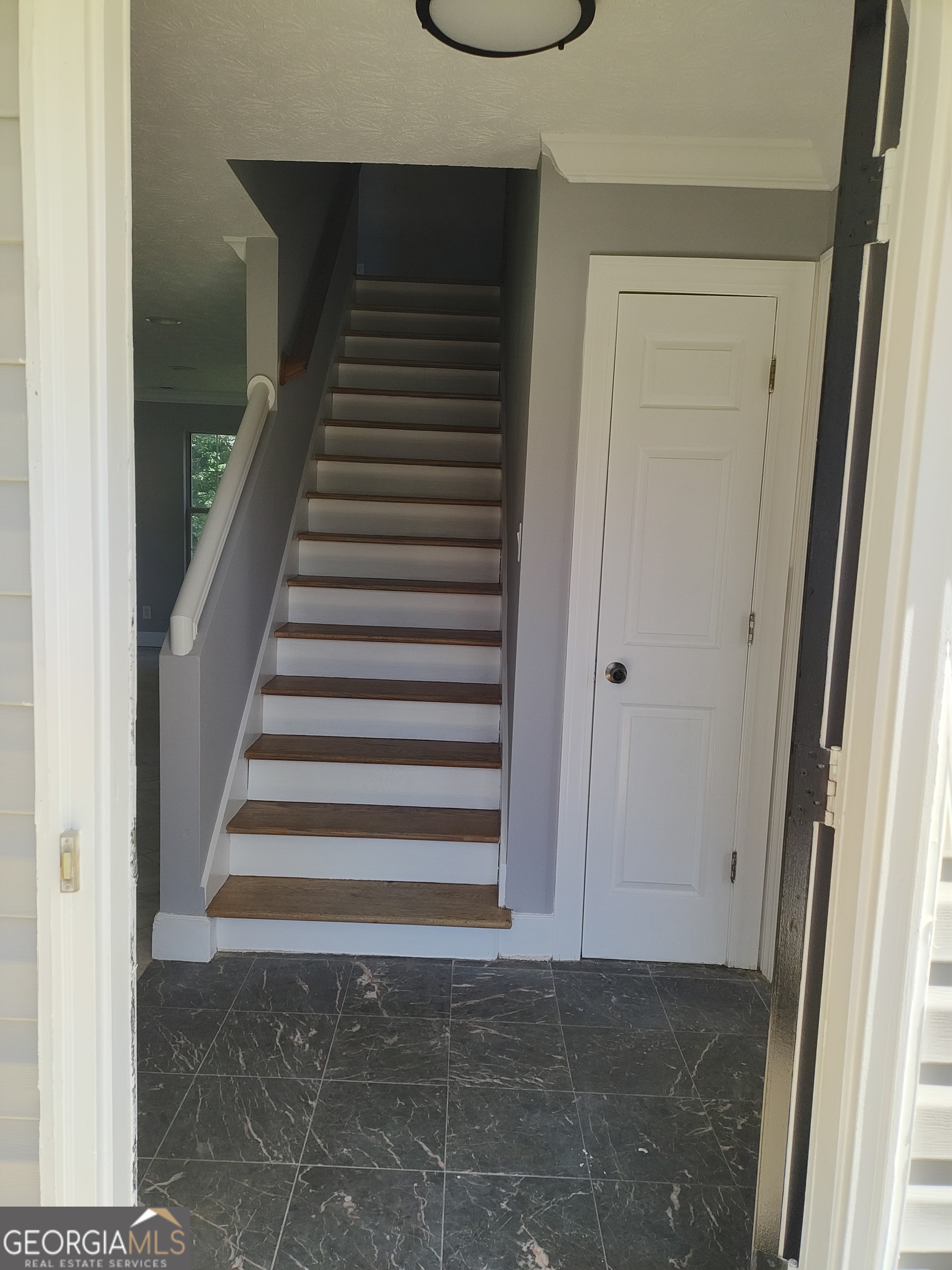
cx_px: 476
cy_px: 635
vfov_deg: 69.4
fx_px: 917
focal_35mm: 25
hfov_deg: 54.9
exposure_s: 1/405
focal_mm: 4.71
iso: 100
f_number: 1.7
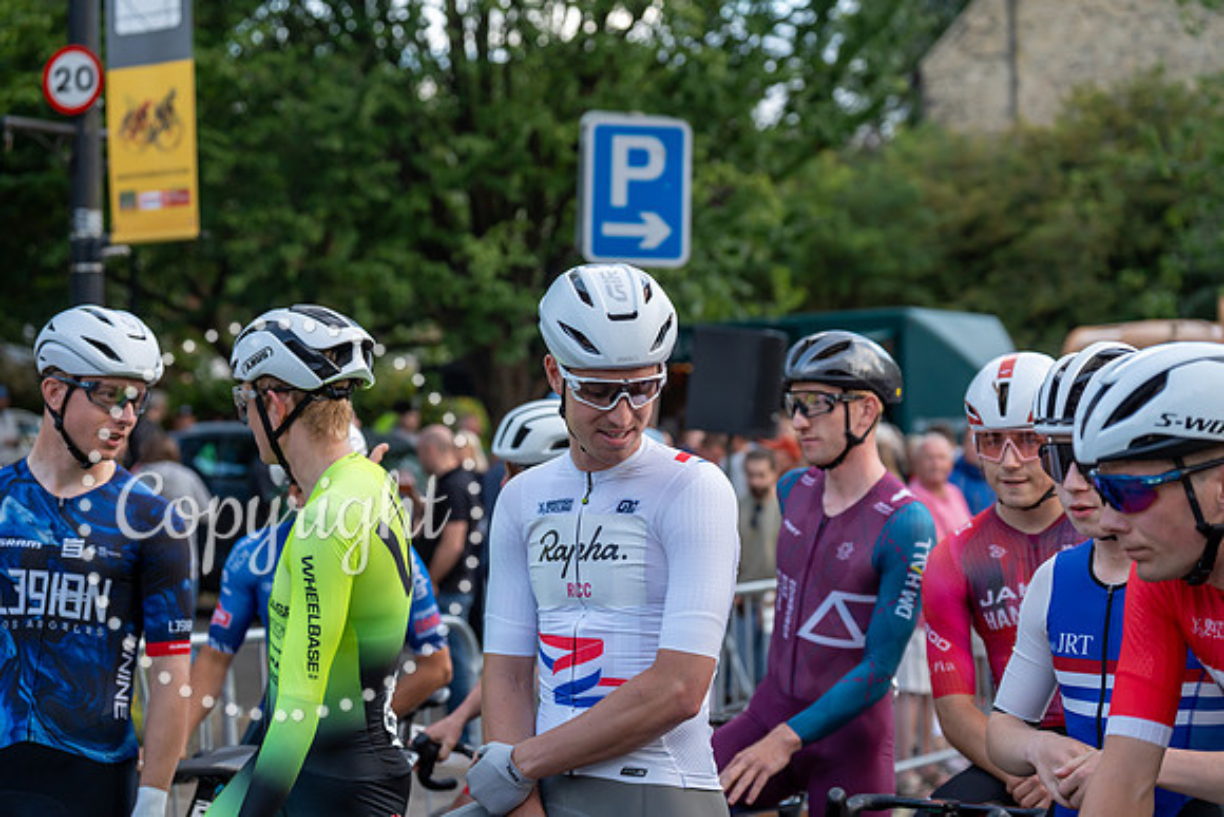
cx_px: 612
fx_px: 2380
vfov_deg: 19.5
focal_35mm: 70
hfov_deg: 28.8
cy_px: 408
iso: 800
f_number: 3.5
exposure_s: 1/800
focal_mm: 70
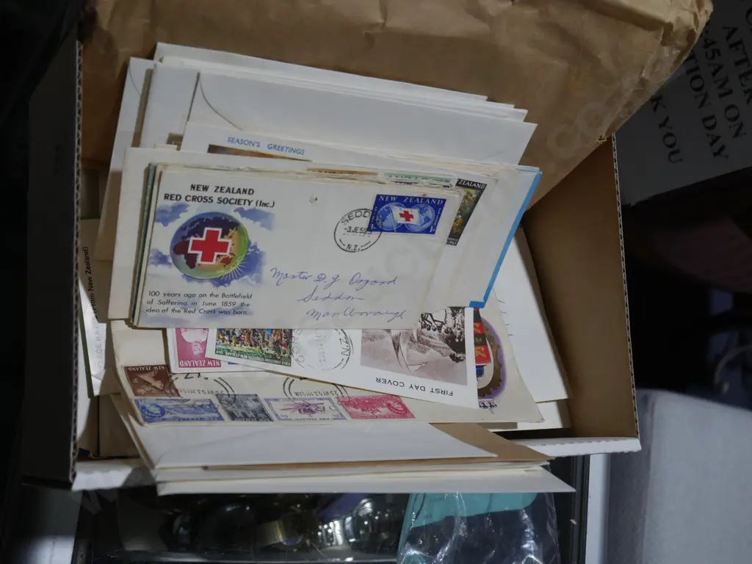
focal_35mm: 44
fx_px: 956
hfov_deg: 42.9
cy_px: 282
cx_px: 376
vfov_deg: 32.9
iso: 200
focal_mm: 22
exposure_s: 1/125
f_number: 5
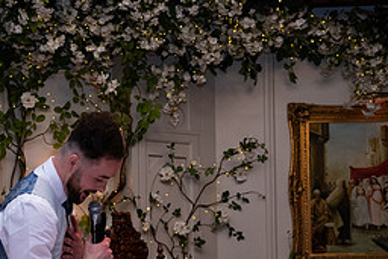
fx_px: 1024
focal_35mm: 95
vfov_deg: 14.2
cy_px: 264
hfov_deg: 21.1
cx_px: 53
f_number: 3.5
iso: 1000
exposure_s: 1/160
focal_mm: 42
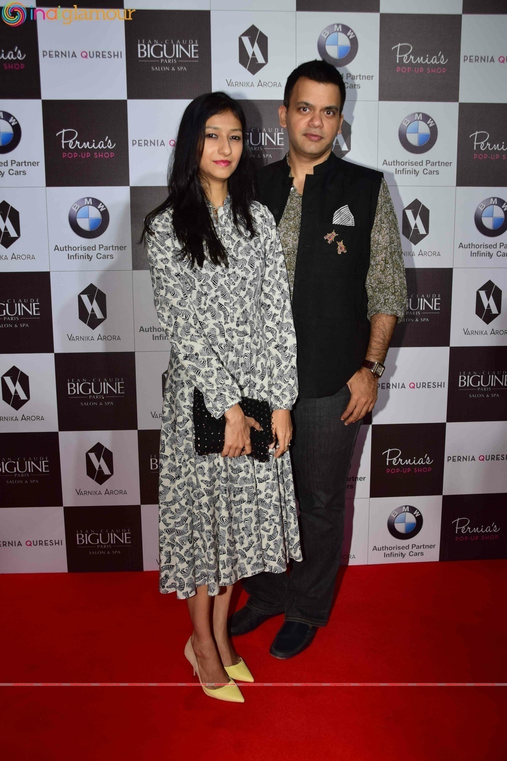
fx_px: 697
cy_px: 380
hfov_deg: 40.0
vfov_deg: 57.2
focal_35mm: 33
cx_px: 254
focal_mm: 22
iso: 400
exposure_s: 1/100
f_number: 5.6
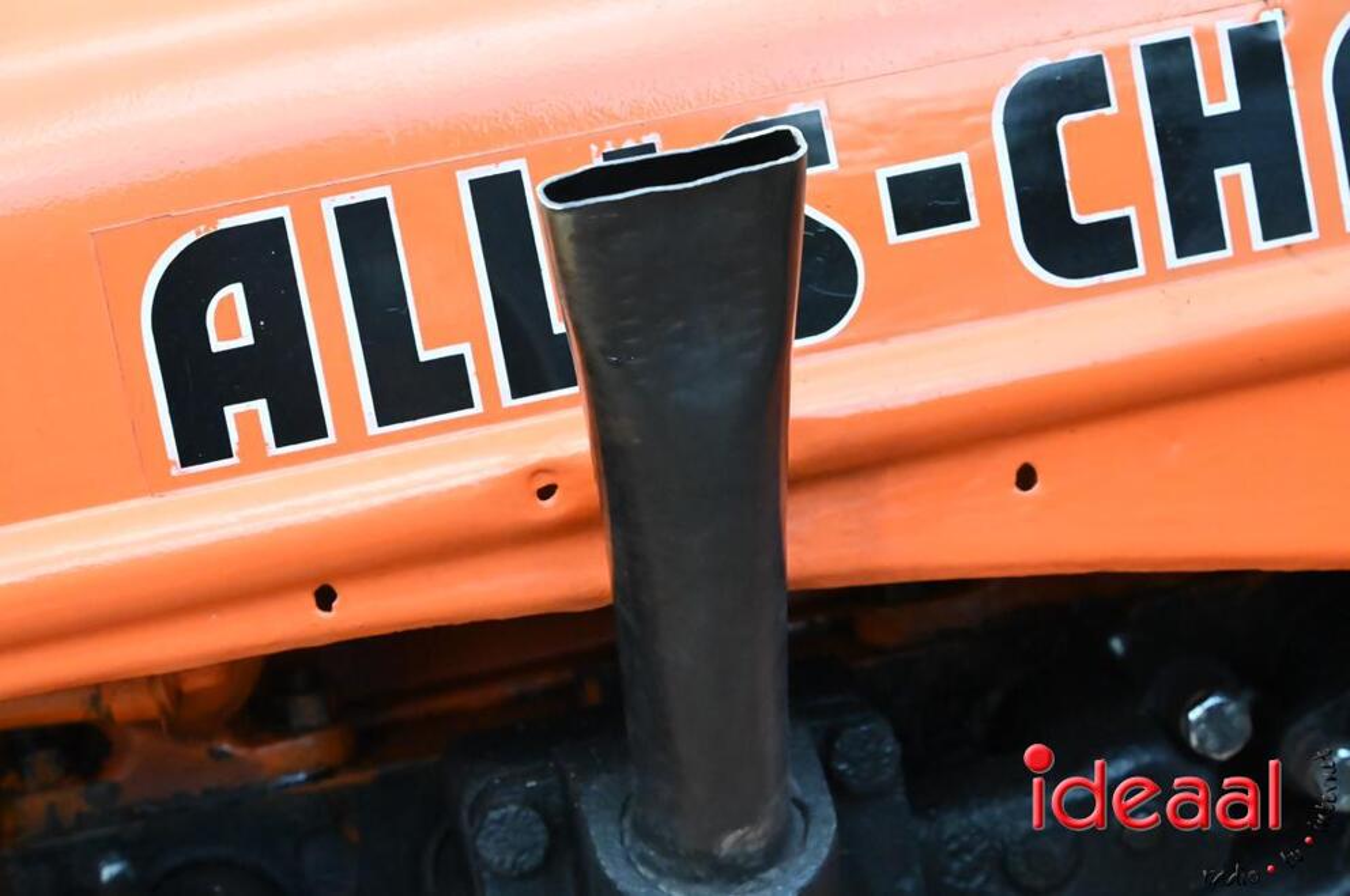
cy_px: 448
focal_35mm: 100
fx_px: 3746
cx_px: 675
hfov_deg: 20.4
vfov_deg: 13.7
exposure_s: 1/2500
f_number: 13
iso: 32000
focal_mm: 100
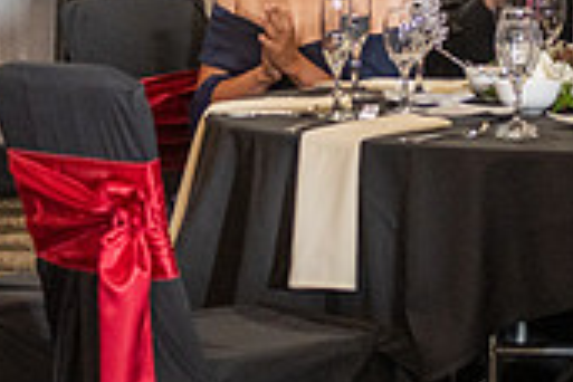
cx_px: -89
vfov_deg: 4.5
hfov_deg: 6.7
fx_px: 4854
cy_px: 95
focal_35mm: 305
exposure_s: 1/200
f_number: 3.2
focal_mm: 70
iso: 800
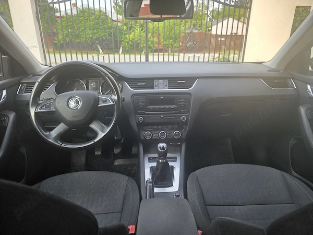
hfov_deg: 73.9
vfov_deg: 58.9
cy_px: 118
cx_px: 156
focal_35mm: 23
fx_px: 208
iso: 64
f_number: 1.7
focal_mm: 6.3
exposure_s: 1/180
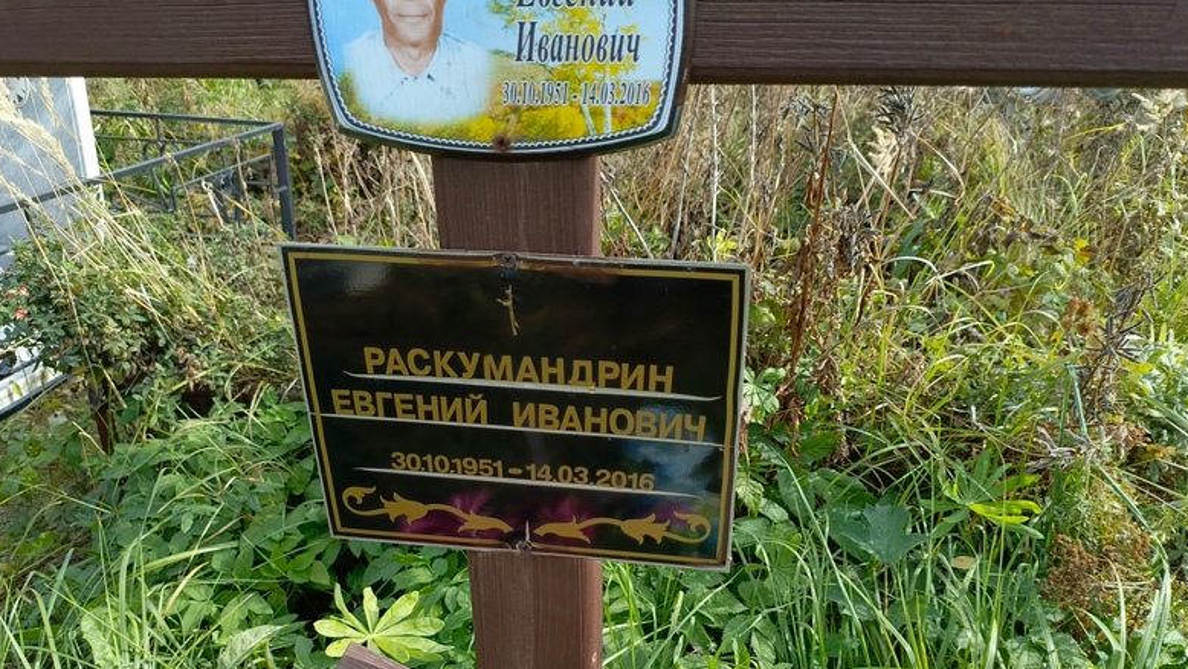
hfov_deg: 67.9
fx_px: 882
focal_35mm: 28
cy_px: 446
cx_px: 596
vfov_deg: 41.0
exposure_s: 1/349
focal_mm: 4.76
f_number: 1.69
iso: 106
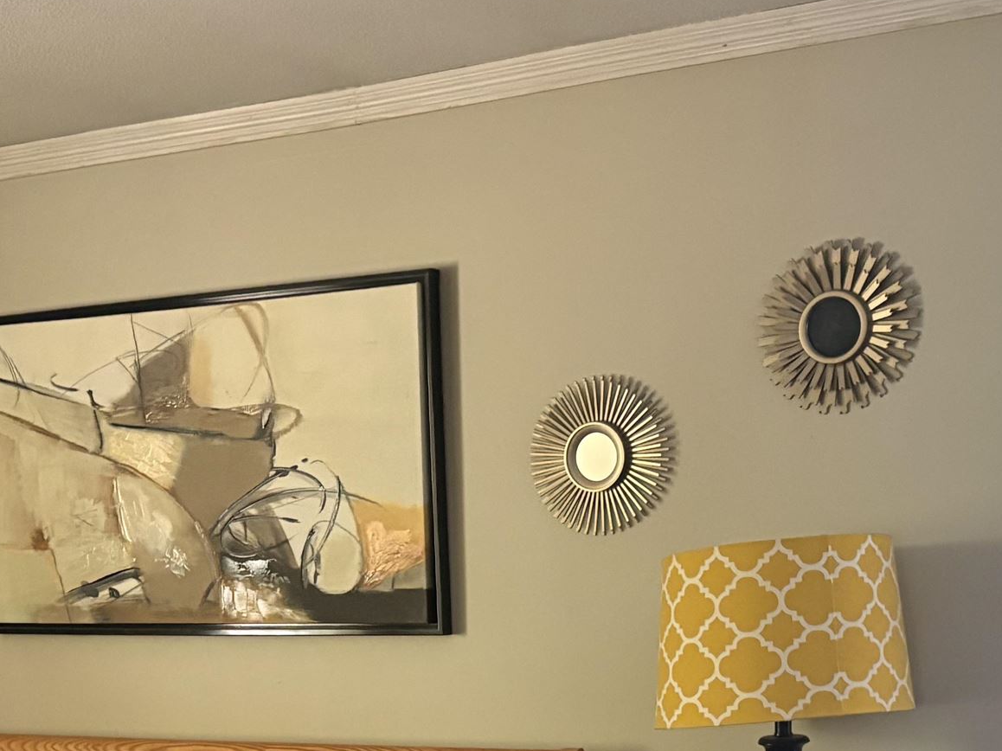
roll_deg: +3.0
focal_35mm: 69
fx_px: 1997
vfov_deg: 19.6
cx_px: 360
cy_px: 971
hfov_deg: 28.0
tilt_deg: -12.7
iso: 640
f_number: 1.6
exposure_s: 1/30
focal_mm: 5.96
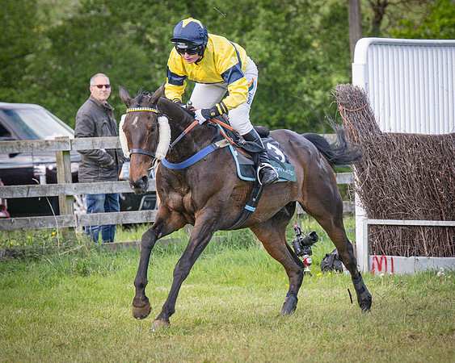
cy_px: 143
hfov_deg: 5.5
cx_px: 269
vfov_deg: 4.4
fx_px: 4706
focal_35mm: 350
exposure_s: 1/2000
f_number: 4
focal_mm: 140
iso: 800
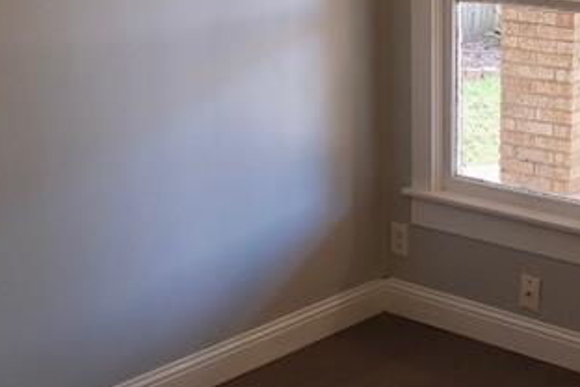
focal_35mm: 69
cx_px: 483
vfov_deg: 19.7
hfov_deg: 28.5
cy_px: 141
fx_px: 1112
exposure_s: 1/27
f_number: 5.6
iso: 400
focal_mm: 14
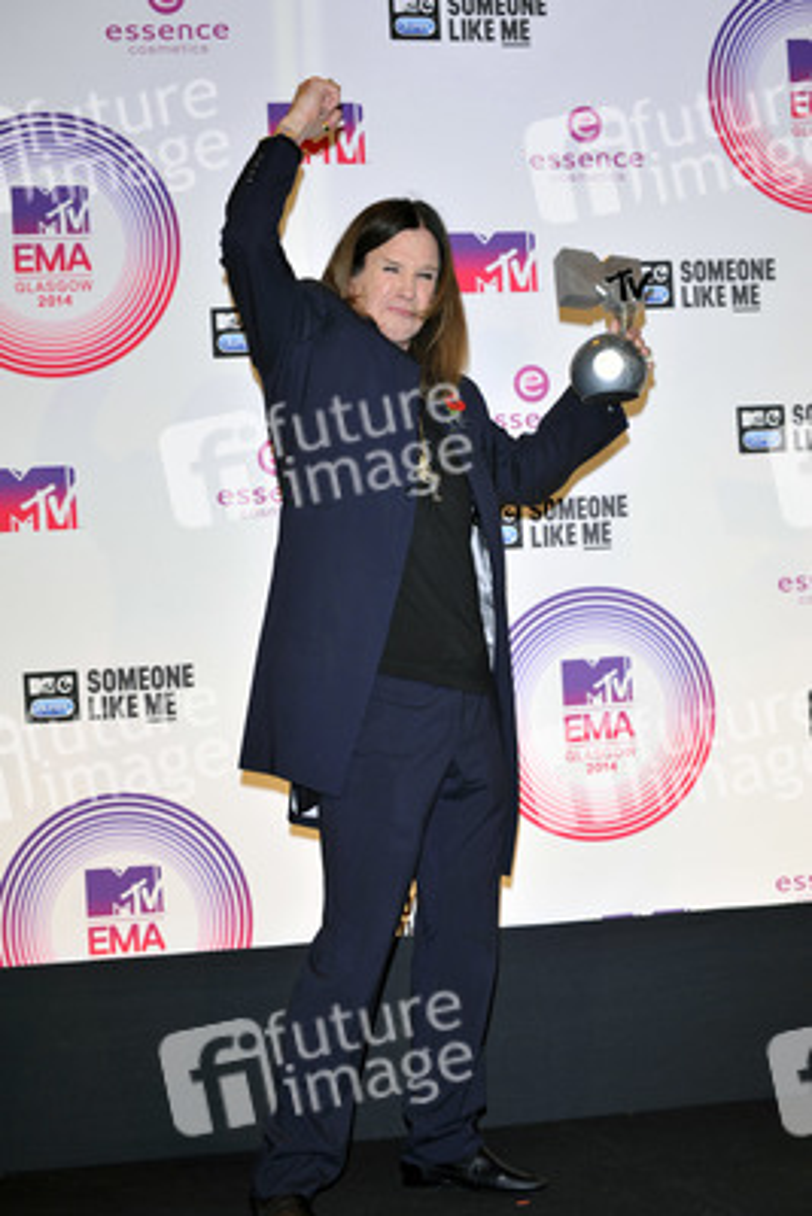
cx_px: 406
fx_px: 2704
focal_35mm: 80
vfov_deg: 25.4
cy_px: 608
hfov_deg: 17.1
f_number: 7.1
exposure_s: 1/250
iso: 800
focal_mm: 80
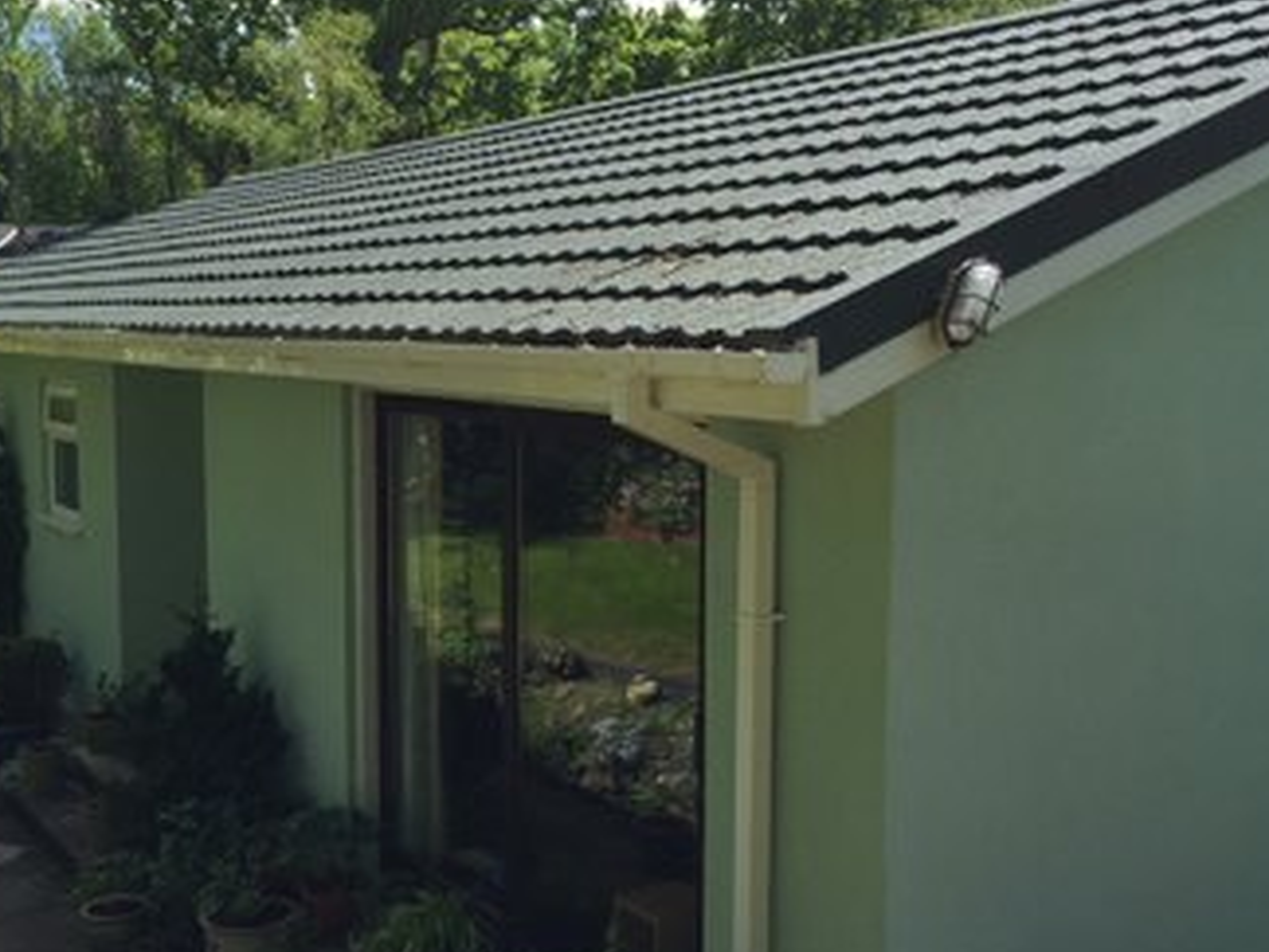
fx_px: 1576
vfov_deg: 33.6
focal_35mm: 43
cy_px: 494
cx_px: 568
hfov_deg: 43.8
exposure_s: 1/1163
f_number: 2.2
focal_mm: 4.15
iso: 32
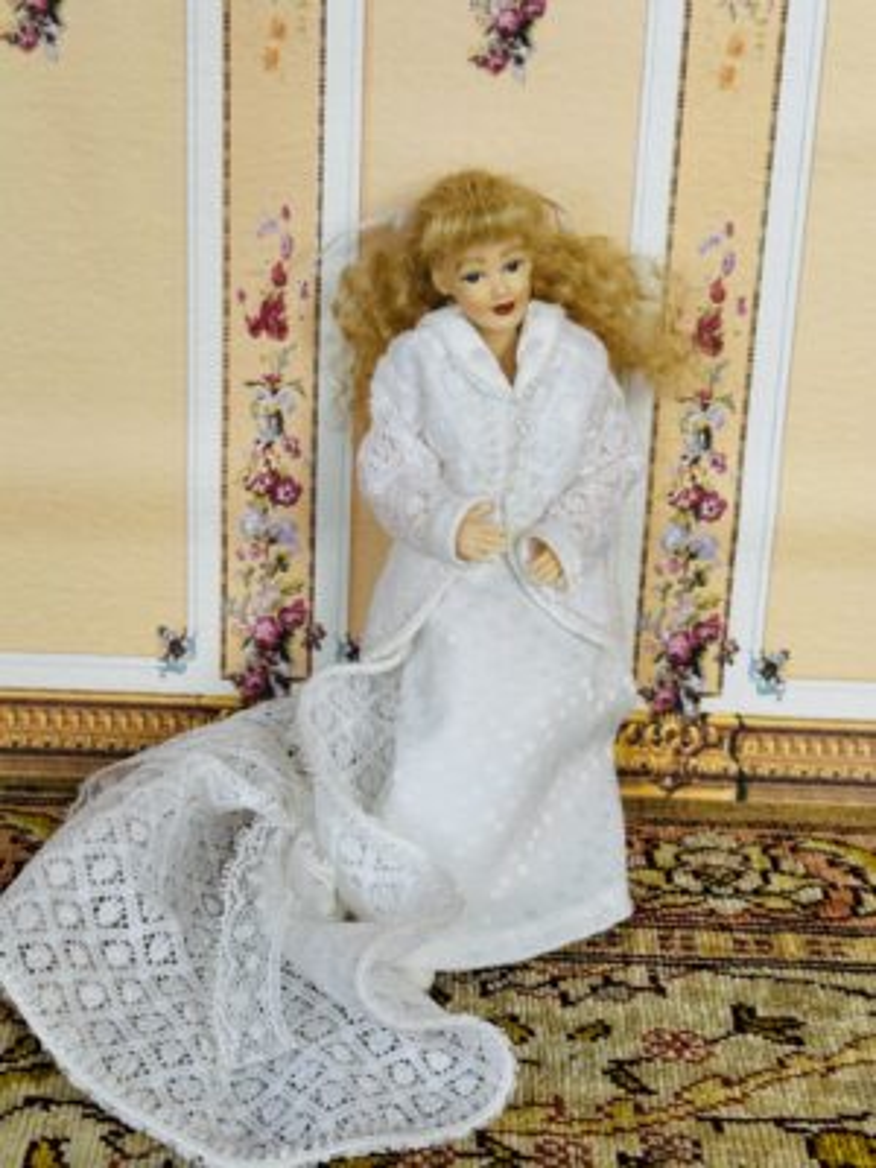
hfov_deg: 30.3
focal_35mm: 48
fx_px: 1620
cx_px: 438
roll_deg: -0.4
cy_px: 584
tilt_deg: -25.5
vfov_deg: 39.7
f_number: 1.78
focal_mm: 6.86
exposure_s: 1/365
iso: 64
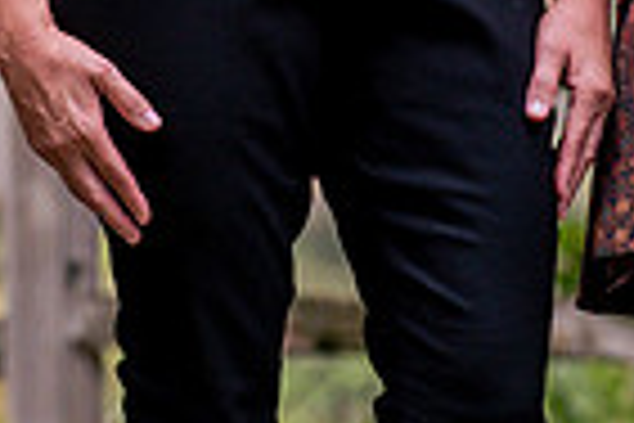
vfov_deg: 1.4
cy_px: -479
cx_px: 70
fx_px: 17381
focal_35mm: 987
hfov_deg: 2.1
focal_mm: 175
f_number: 5.6
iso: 200
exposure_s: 1/250
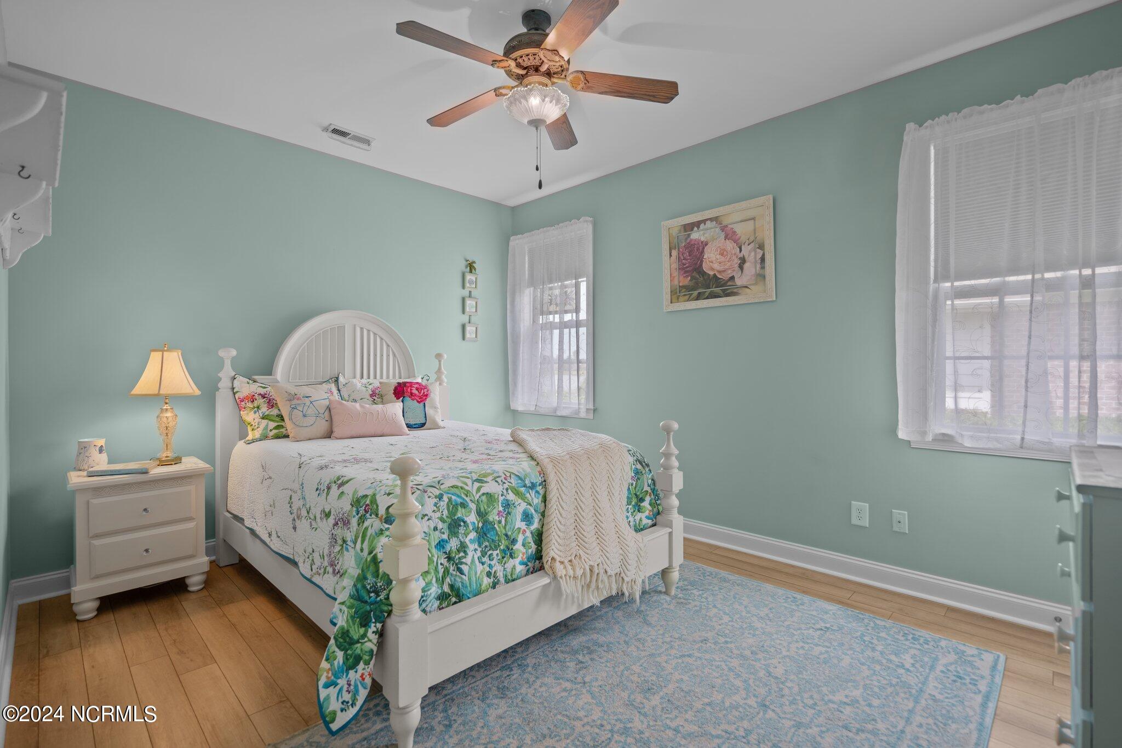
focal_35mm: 16
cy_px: 374
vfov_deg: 73.7
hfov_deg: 96.7
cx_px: 561
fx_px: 499
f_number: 4
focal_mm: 16
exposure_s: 1/10
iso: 400
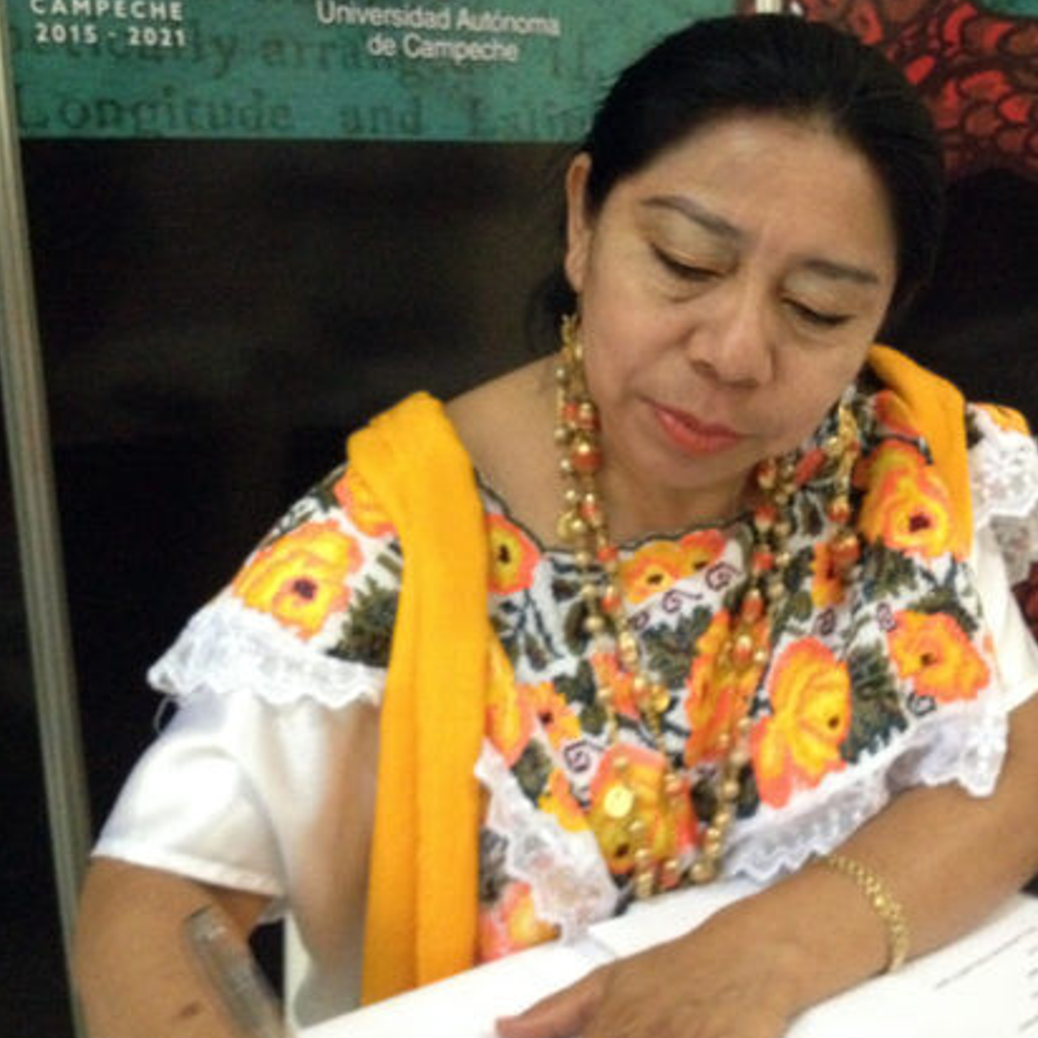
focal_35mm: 45
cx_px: 625
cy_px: 554
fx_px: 1527
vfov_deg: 37.5
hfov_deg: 37.4
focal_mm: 4.28
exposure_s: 1/15
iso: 640
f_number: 2.4
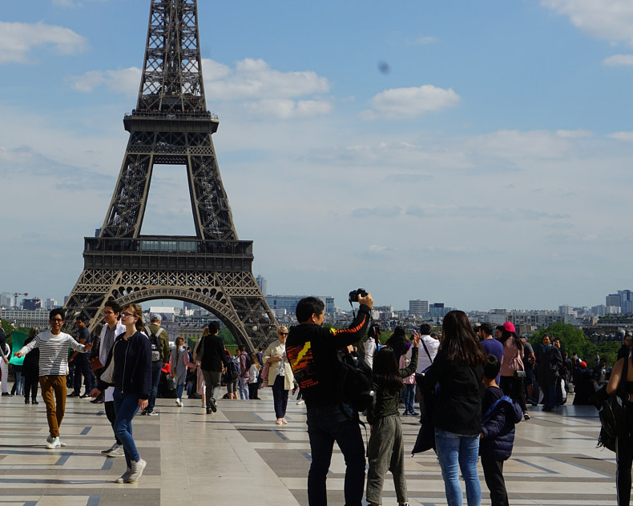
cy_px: 78
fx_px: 1424
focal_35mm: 76
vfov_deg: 19.9
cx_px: 214
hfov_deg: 24.9
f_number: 10
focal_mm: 40
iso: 100
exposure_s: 1/320
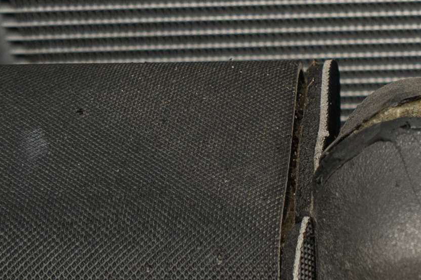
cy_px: 527
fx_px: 1894
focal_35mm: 162
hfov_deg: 12.4
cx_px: 480
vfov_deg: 8.1
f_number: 4.5
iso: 250
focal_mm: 32
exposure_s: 1/160
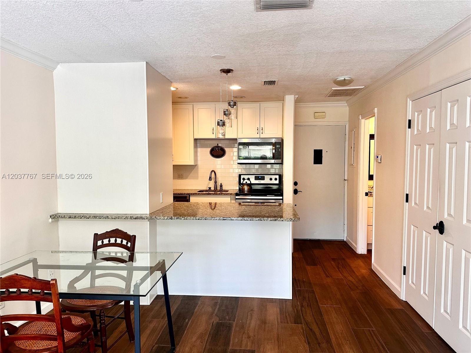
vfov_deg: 56.8
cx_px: 236
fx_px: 327
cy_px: 176
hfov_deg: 71.6
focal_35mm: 24
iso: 200
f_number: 1.78
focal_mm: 6.86
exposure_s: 1/120
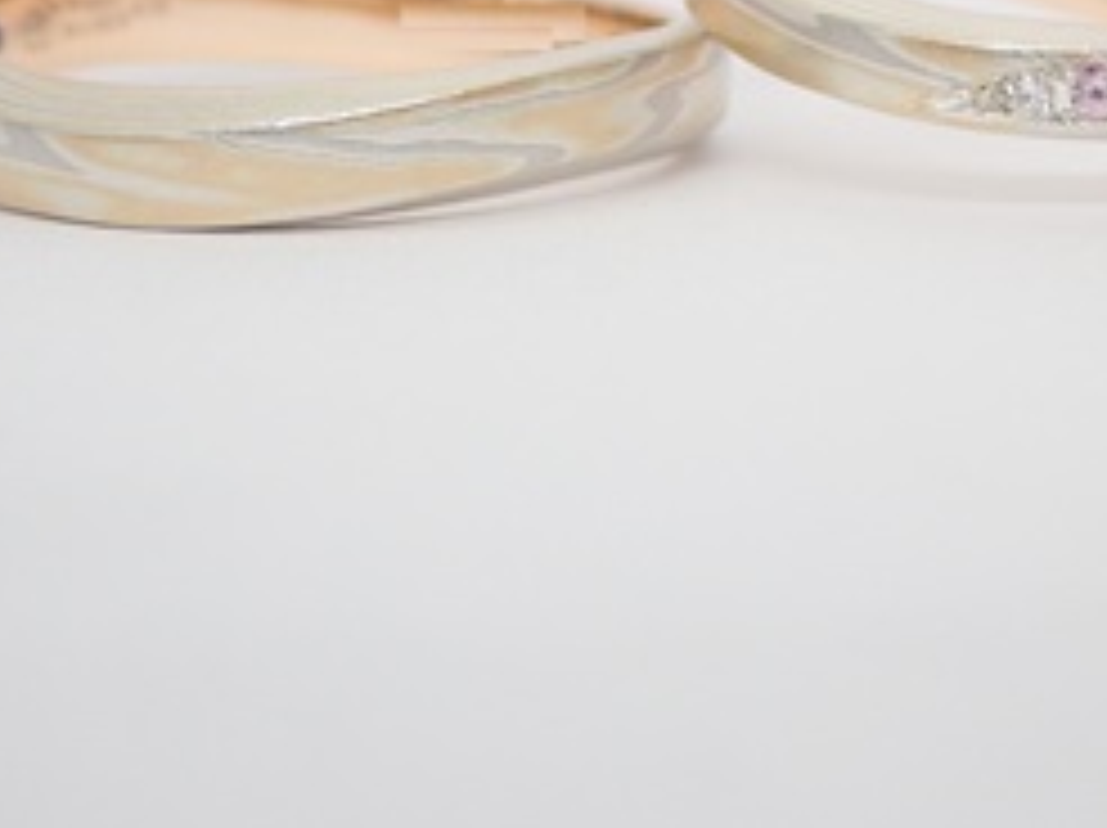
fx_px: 4505
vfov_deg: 10.5
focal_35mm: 141
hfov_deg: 14.0
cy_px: 101
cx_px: 688
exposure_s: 1/80
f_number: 4.1
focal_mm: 13.65
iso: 200
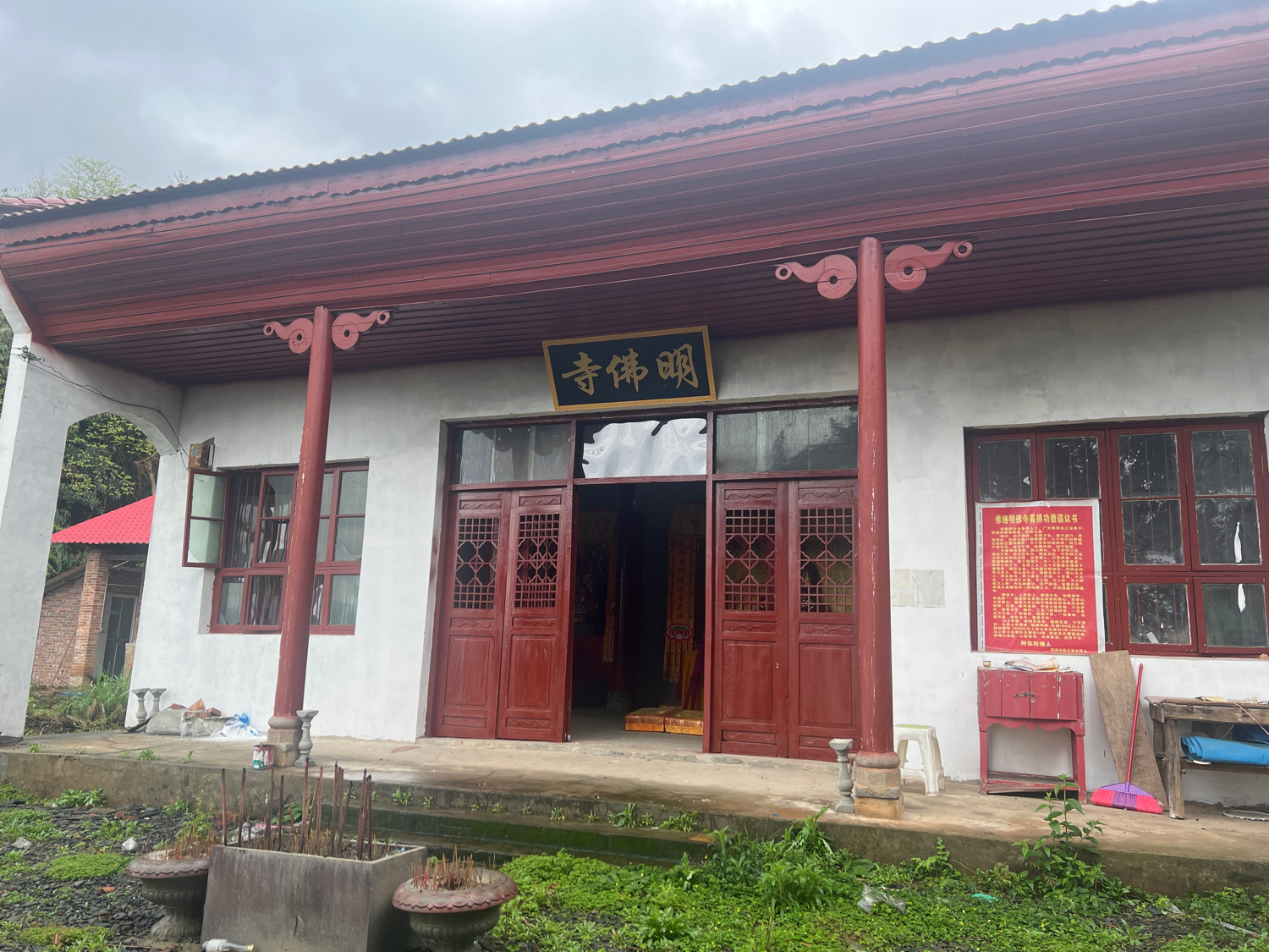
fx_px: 953
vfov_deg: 53.1
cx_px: 634
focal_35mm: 26
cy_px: 476
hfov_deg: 67.3
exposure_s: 1/284
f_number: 1.5
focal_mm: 5.7
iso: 40
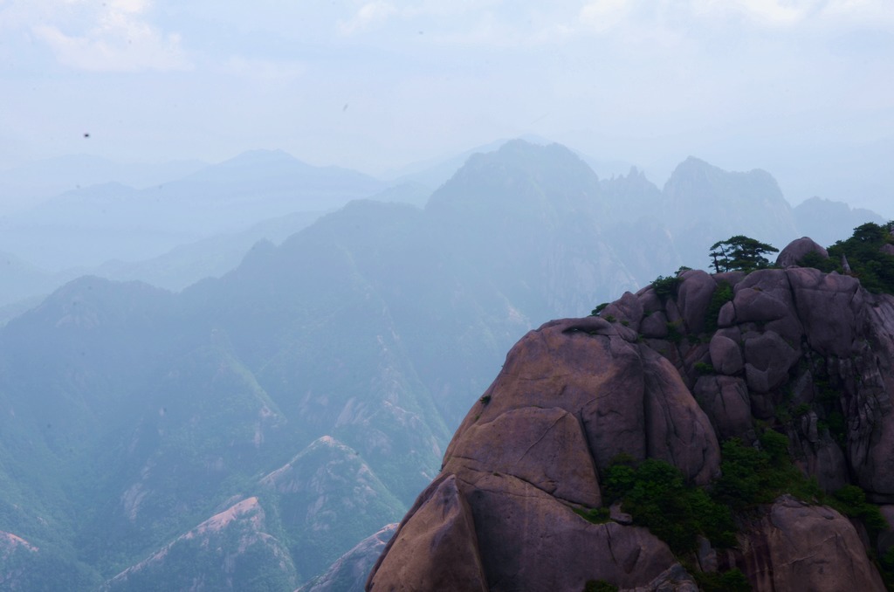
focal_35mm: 63
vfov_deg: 21.5
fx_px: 1561
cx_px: 447
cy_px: 296
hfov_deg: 32.0
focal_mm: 42
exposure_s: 1/25
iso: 100
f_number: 32
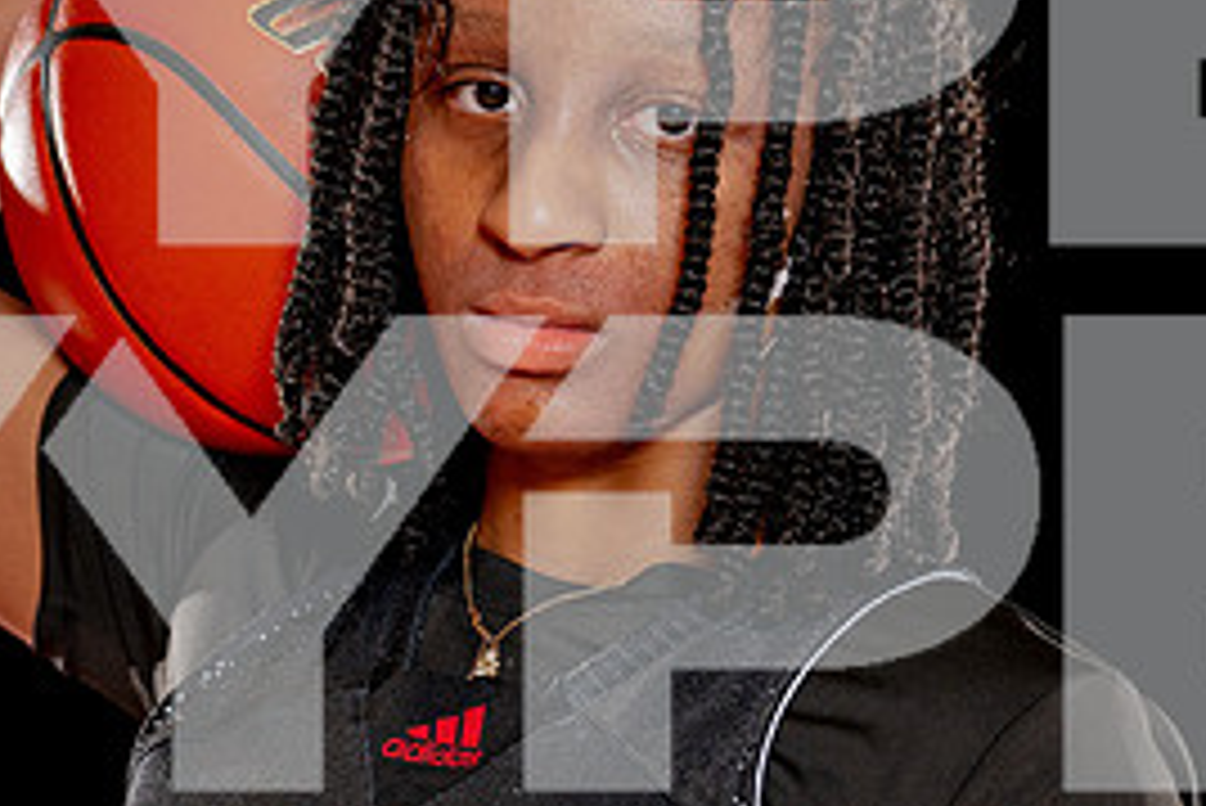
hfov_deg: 15.3
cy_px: 556
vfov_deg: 10.2
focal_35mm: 134
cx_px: 436
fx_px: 4491
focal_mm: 62
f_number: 4
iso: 400
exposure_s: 1/250
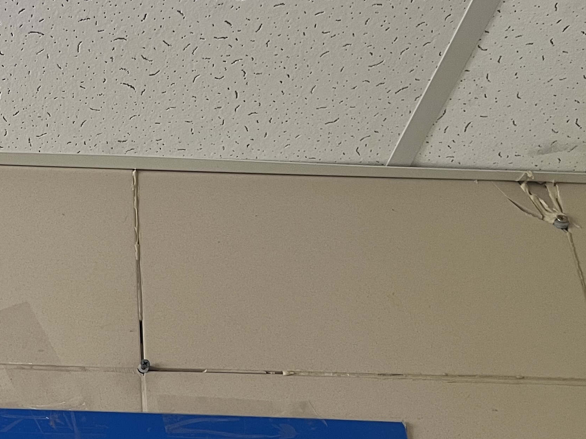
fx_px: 1067
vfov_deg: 22.0
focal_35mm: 63
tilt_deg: +25.8
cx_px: -3
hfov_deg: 28.7
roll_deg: -0.6
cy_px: 485
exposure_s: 1/50
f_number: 1.6
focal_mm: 5.1
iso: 250
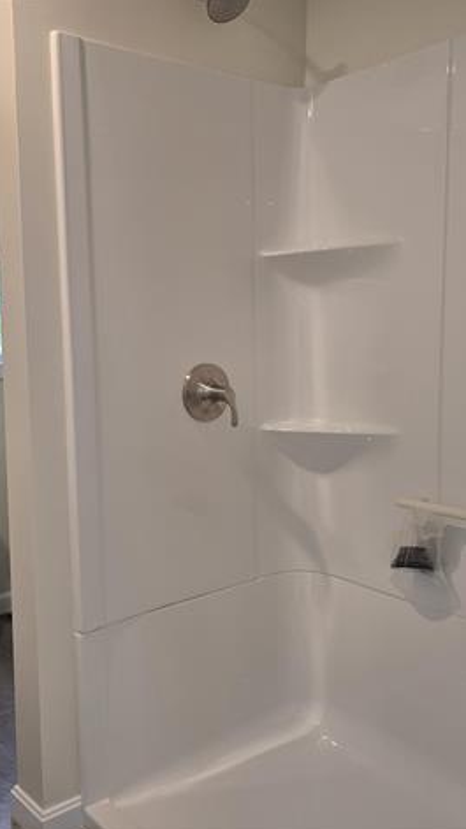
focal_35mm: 34
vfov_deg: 58.0
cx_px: 165
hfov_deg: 34.4
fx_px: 748
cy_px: 418
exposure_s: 1/120
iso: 125
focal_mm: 6.3
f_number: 1.7
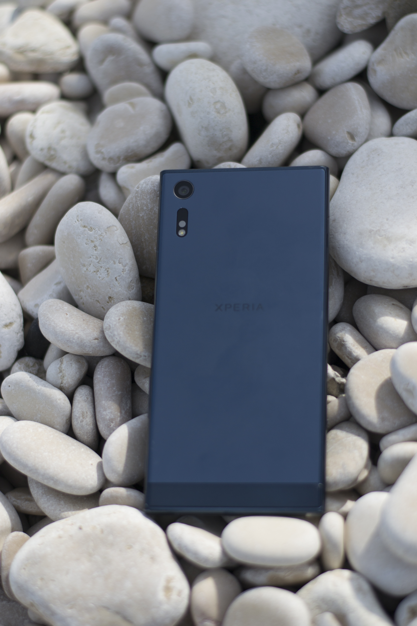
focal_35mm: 75
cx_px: 208
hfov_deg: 18.2
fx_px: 1303
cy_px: 313
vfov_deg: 27.0
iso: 100
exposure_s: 1/4000
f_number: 1.8
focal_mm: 50
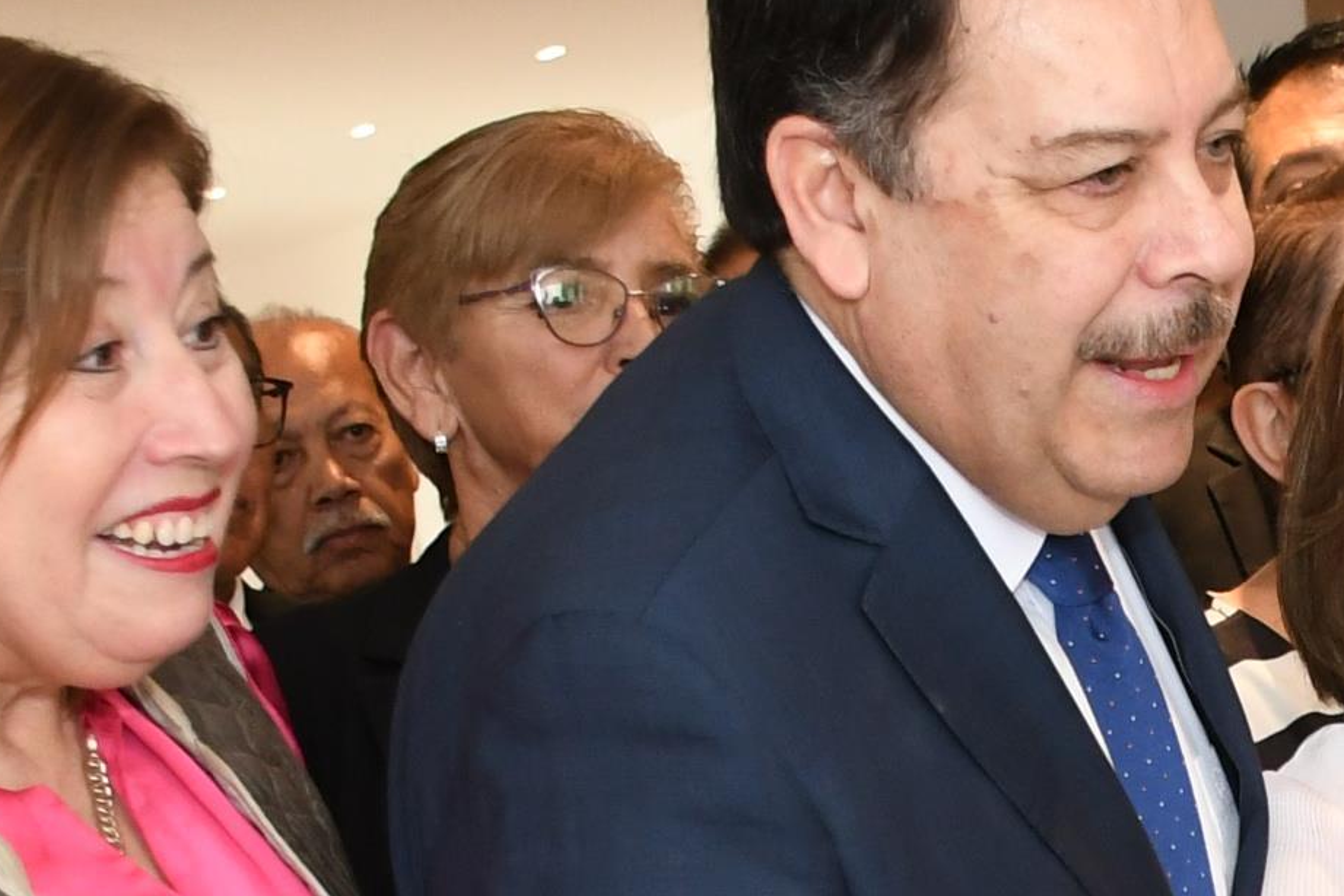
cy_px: 1224
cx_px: 1602
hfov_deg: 14.6
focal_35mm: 136
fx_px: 5077
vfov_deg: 9.9
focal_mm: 20
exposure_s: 1/100
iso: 1000
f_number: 3.5
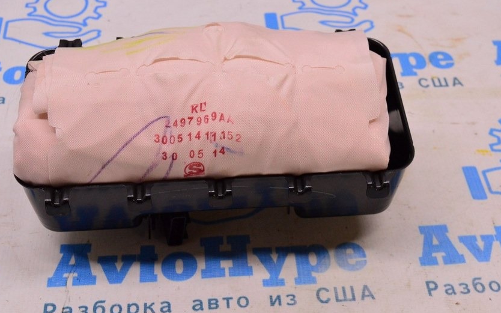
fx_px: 819
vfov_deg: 21.6
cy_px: 125
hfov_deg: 34.0
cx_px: 270
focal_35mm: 60
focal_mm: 32
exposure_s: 1/125
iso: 1600
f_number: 8
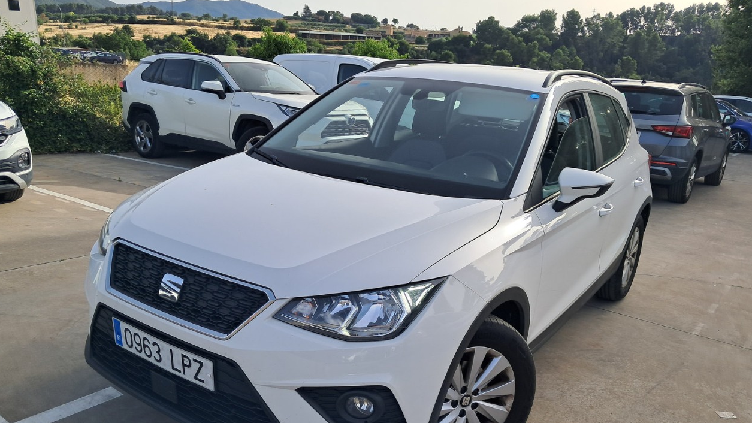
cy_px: 271
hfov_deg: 64.3
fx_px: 598
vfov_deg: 38.6
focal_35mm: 30
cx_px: 376
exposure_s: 1/658
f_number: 1.8
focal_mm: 4
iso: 50
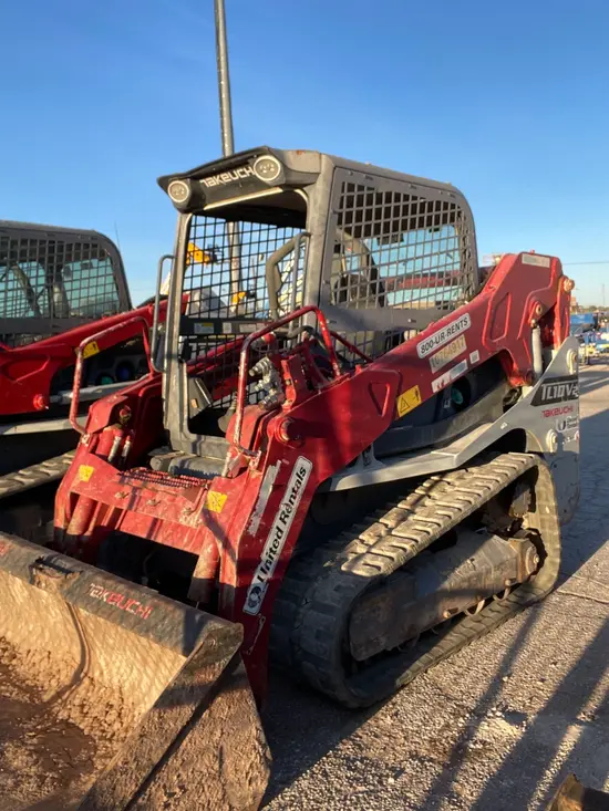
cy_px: 406
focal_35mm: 30
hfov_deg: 46.8
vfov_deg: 60.0
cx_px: 304
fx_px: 704
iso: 25
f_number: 2.2
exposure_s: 1/381
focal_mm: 2.71
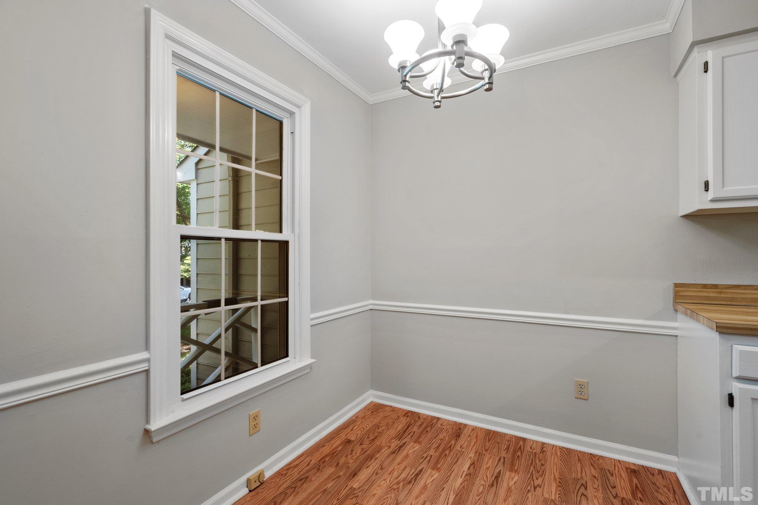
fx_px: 337
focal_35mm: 16
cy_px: 252
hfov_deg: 96.7
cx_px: 379
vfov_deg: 73.7
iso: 400
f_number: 8
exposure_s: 1/1.43
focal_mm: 16
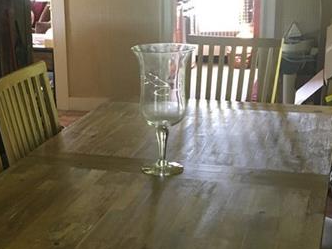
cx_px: 58
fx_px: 643
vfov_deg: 21.9
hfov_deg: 28.3
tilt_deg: -17.5
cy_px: 158
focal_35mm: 67
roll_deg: +3.4
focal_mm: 4.15
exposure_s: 1/24
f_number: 2.2
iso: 200
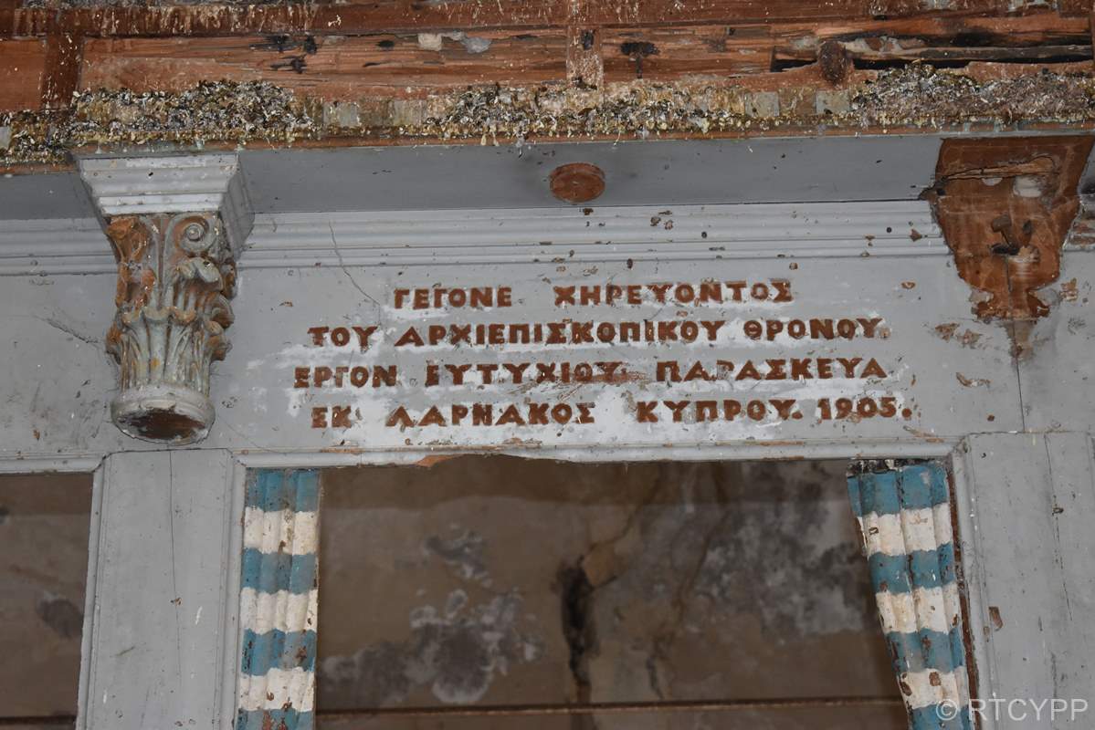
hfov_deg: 24.6
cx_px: 548
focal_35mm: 82
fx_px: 2510
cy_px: 365
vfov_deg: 16.6
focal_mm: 55
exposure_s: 1/60
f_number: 5.6
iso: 1600
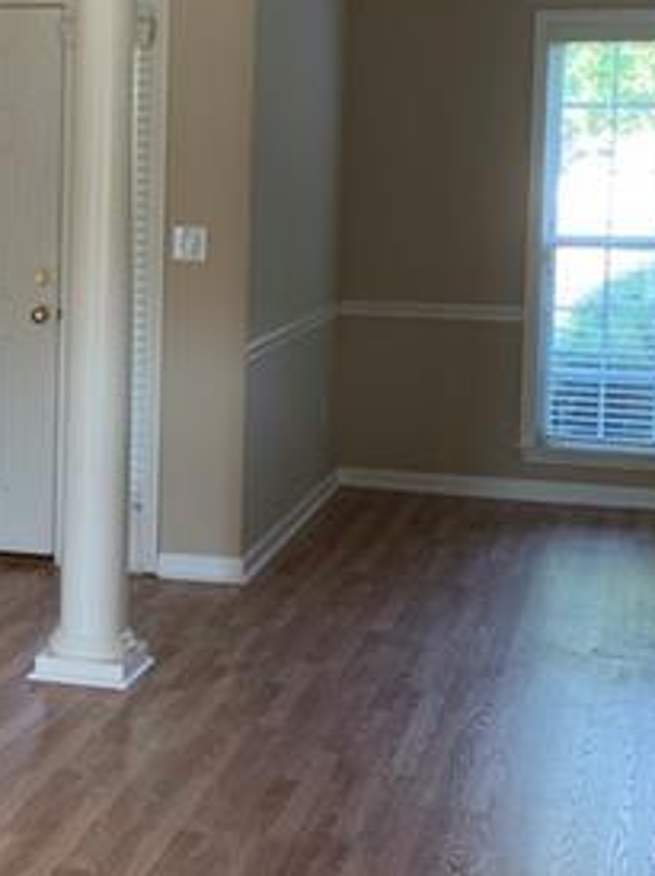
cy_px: 320
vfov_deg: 26.6
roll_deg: -0.5
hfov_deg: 19.8
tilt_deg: -6.2
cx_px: 86
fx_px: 1845
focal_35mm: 73
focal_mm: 4.25
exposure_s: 1/60
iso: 125
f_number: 1.8
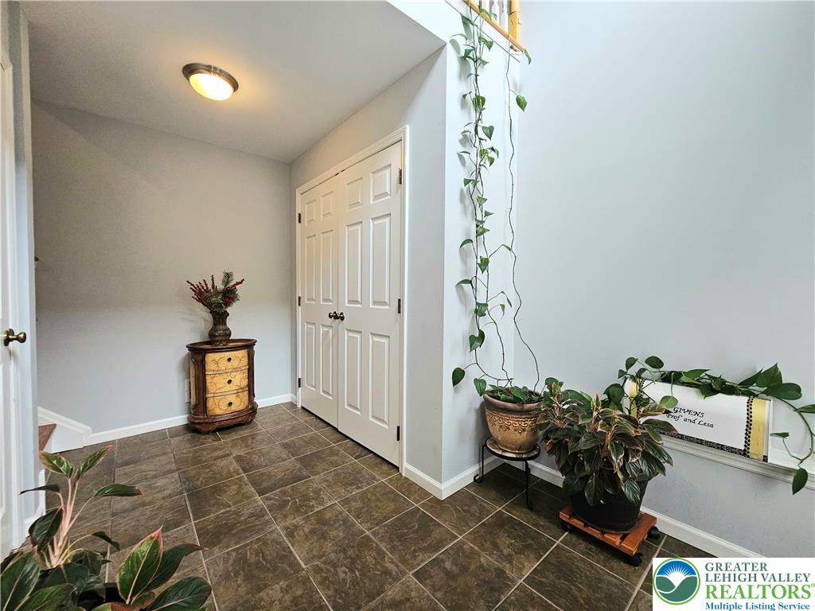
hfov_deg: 106.2
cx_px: 408
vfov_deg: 89.9
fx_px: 306
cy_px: 306
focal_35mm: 13
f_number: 2.2
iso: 200
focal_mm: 2.2
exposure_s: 1/77.5
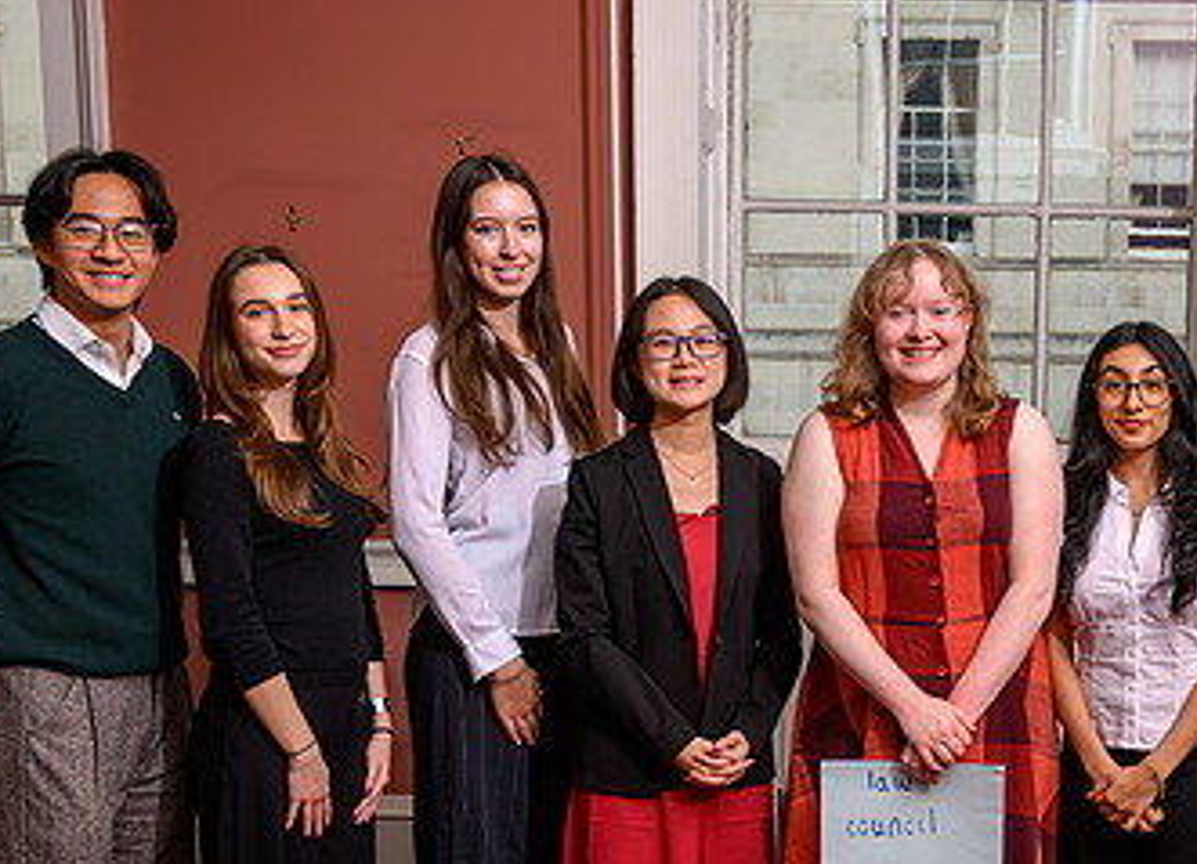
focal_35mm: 60
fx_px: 2047
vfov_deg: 23.7
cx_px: 936
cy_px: 611
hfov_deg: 31.8
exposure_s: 1/200
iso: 50
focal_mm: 31.5
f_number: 4.5
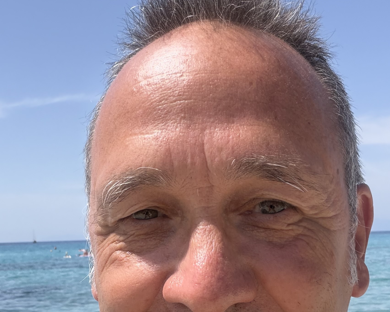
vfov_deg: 27.7
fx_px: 612
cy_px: 273
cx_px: 177
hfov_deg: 35.3
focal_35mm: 53
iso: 32
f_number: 1.9
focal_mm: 2.71
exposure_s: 1/826
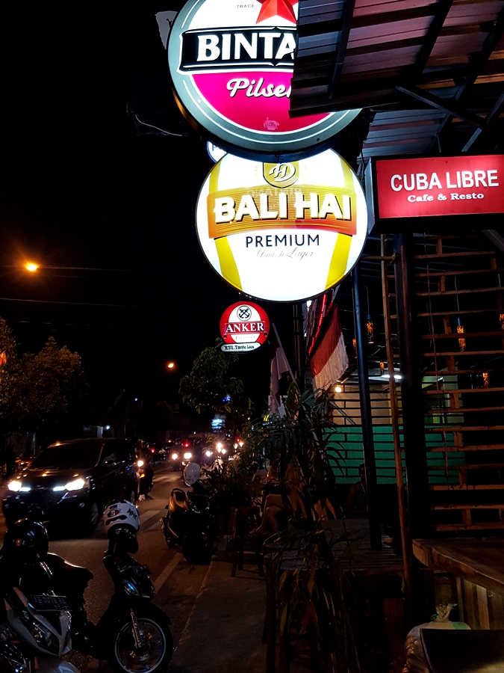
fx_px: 505
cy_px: 336
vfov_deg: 67.3
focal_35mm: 26
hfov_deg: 53.1
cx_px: 252
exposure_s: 1/50
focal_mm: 4.2
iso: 125
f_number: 1.7
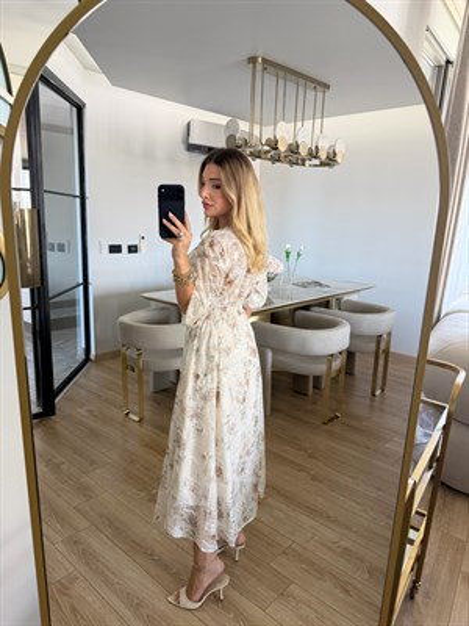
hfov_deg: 56.8
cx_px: 234
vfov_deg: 71.6
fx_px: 434
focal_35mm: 24
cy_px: 313
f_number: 1.78
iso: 200
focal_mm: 6.76
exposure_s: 1/78
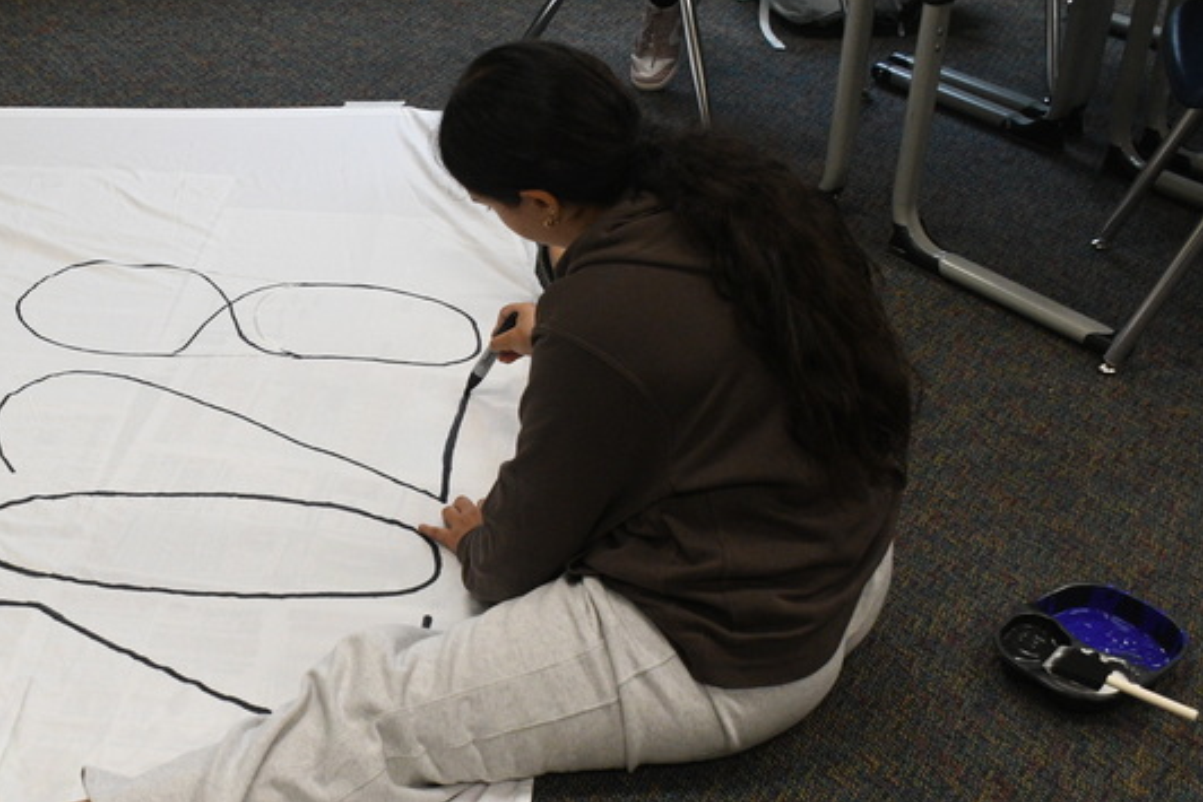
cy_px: 507
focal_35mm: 52
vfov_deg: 25.9
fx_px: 1738
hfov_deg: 37.1
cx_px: 280
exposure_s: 1/200
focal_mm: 18
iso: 2000
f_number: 5
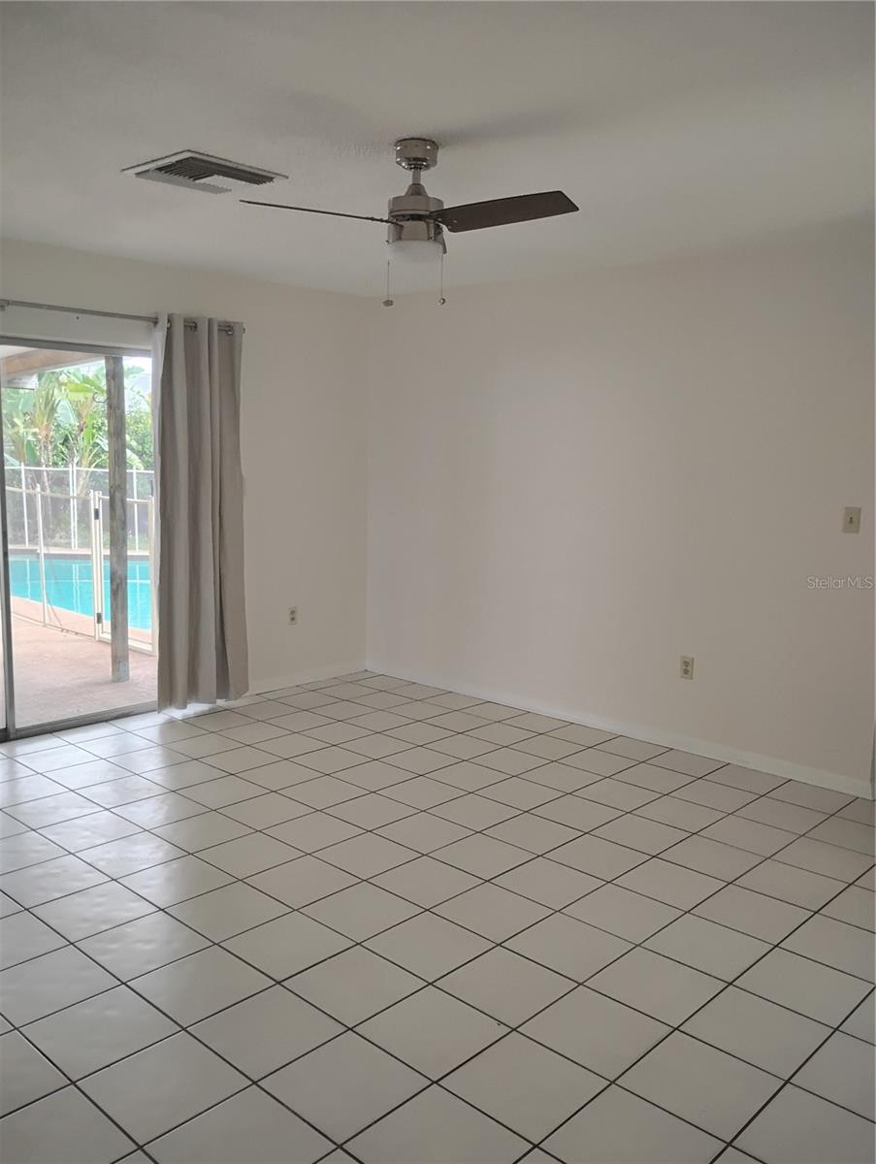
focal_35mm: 28
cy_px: 582
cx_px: 438
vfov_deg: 63.4
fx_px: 943
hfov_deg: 49.8
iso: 284
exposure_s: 1/120
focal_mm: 4.26
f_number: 1.8
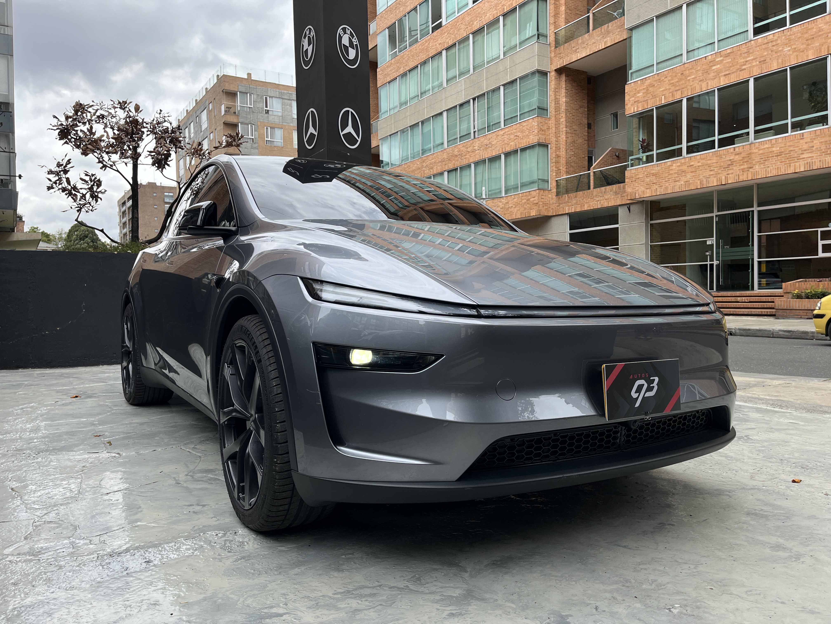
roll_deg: +1.0
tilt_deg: -2.0
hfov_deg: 67.3
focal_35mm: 26
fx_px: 624
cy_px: 312
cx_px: 416
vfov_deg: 53.1
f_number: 1.6
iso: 50
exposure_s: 1/1890
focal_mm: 5.1
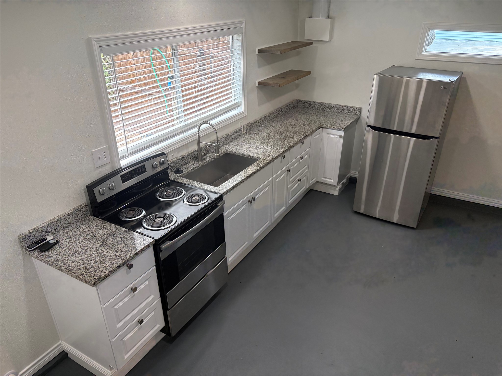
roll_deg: +0.5
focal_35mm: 26
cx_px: 251
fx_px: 377
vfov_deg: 53.1
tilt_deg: -26.3
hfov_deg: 67.3
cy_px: 188
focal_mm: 5.96
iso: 125
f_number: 1.6
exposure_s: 1/140
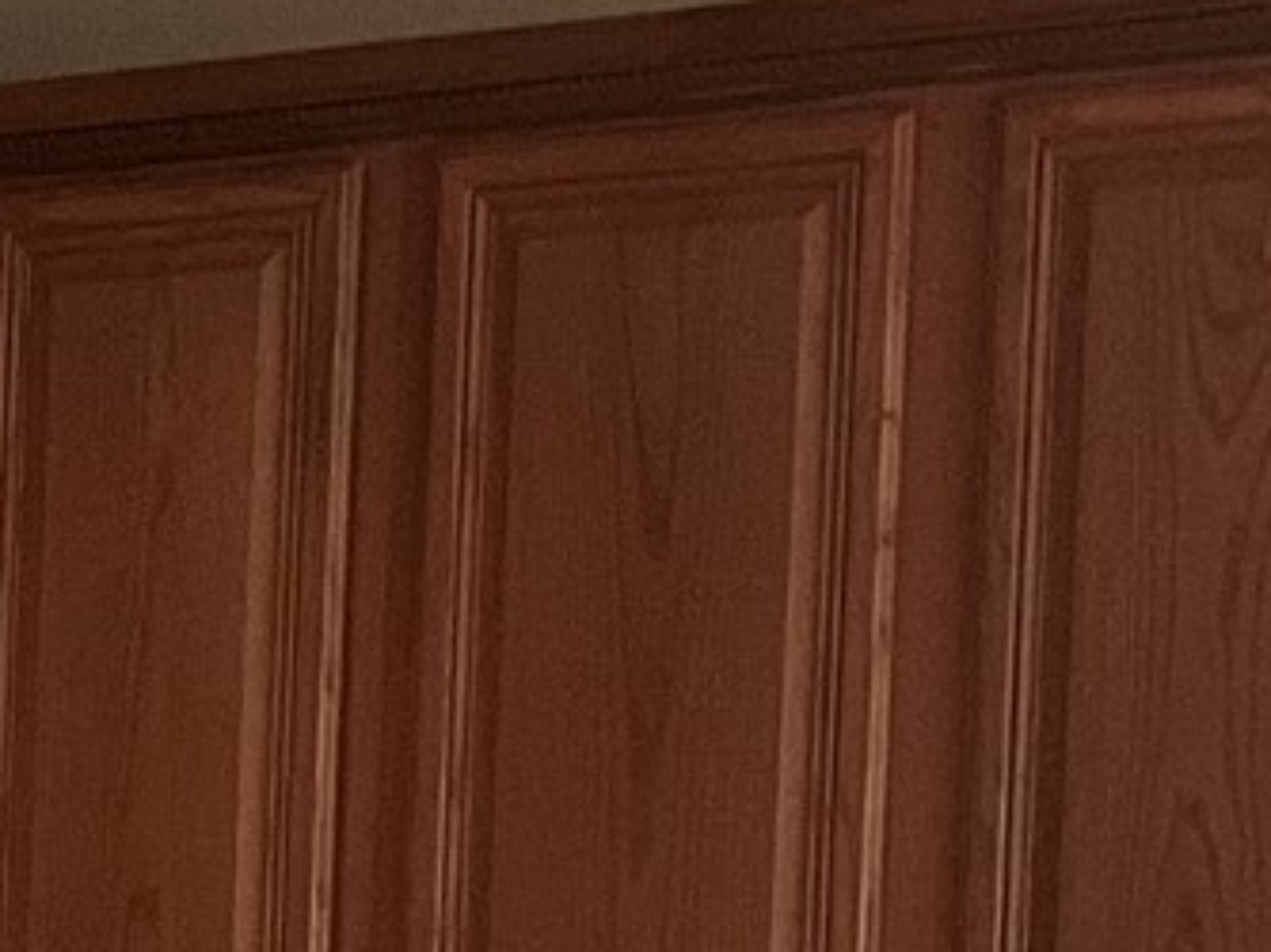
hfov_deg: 10.1
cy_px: 1413
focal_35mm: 178
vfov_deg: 8.2
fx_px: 6531
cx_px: -1397
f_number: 1.8
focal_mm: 3
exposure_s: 1/60
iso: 125
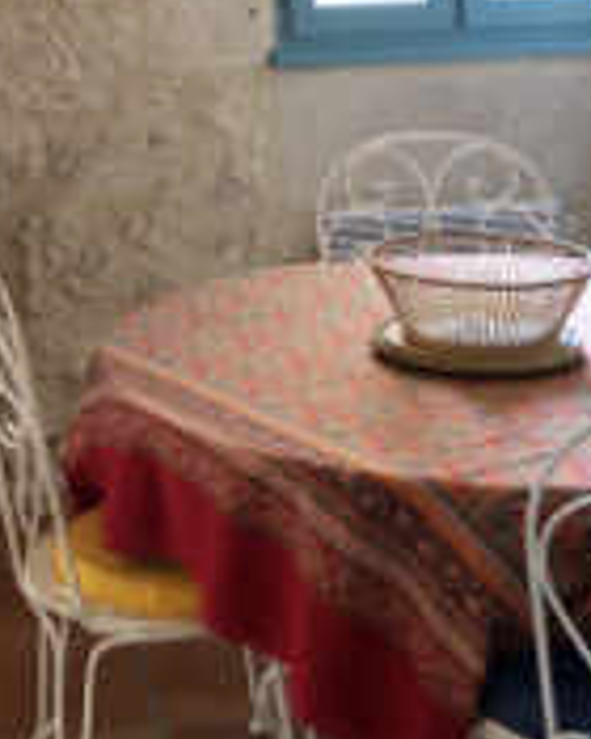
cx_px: 80
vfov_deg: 24.7
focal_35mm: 75
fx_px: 1640
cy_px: 93
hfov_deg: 20.1
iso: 80
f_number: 1.8
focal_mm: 4
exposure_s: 1/17
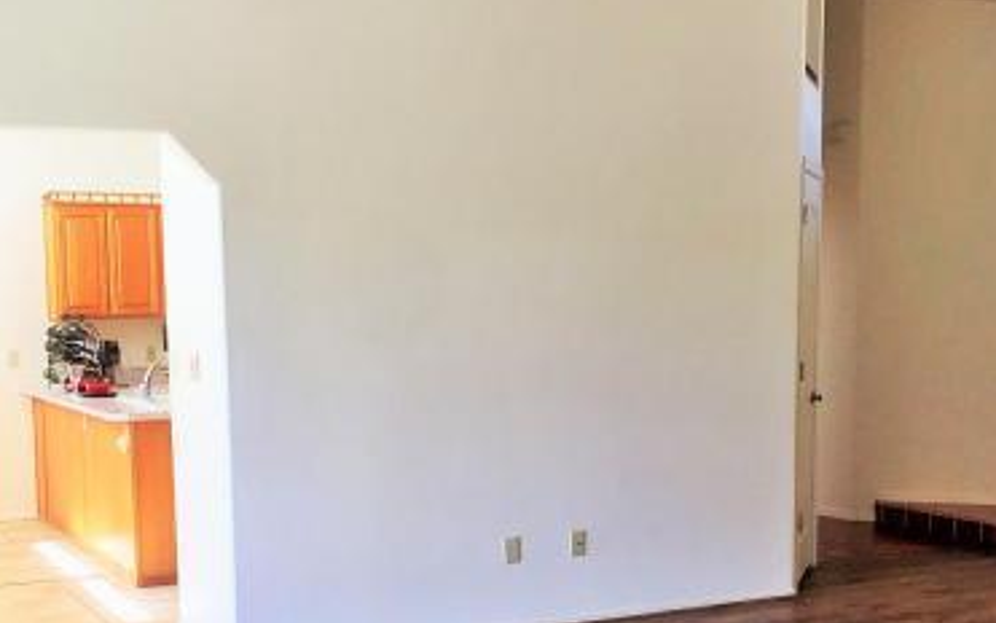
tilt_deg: -6.6
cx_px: 470
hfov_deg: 38.2
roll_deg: -0.4
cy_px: 499
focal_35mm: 53
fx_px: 1439
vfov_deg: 24.0
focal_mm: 4.15
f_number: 2.2
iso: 40
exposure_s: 1/60
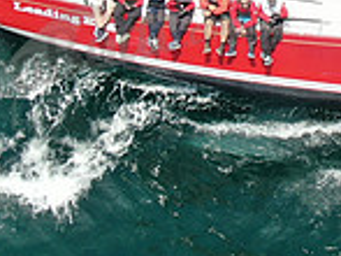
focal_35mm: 189
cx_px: 383
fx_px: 1860
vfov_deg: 7.7
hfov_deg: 10.3
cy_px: -113
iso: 100
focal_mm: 8.6
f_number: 3.8
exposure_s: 1/400
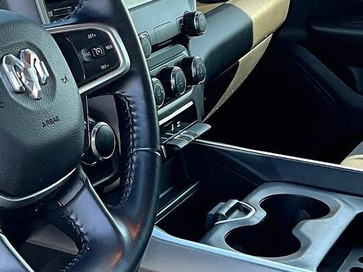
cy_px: 118
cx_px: 10
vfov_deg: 17.2
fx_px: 902
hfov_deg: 22.0
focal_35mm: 86
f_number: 1.8
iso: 64
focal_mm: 3
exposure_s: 1/122
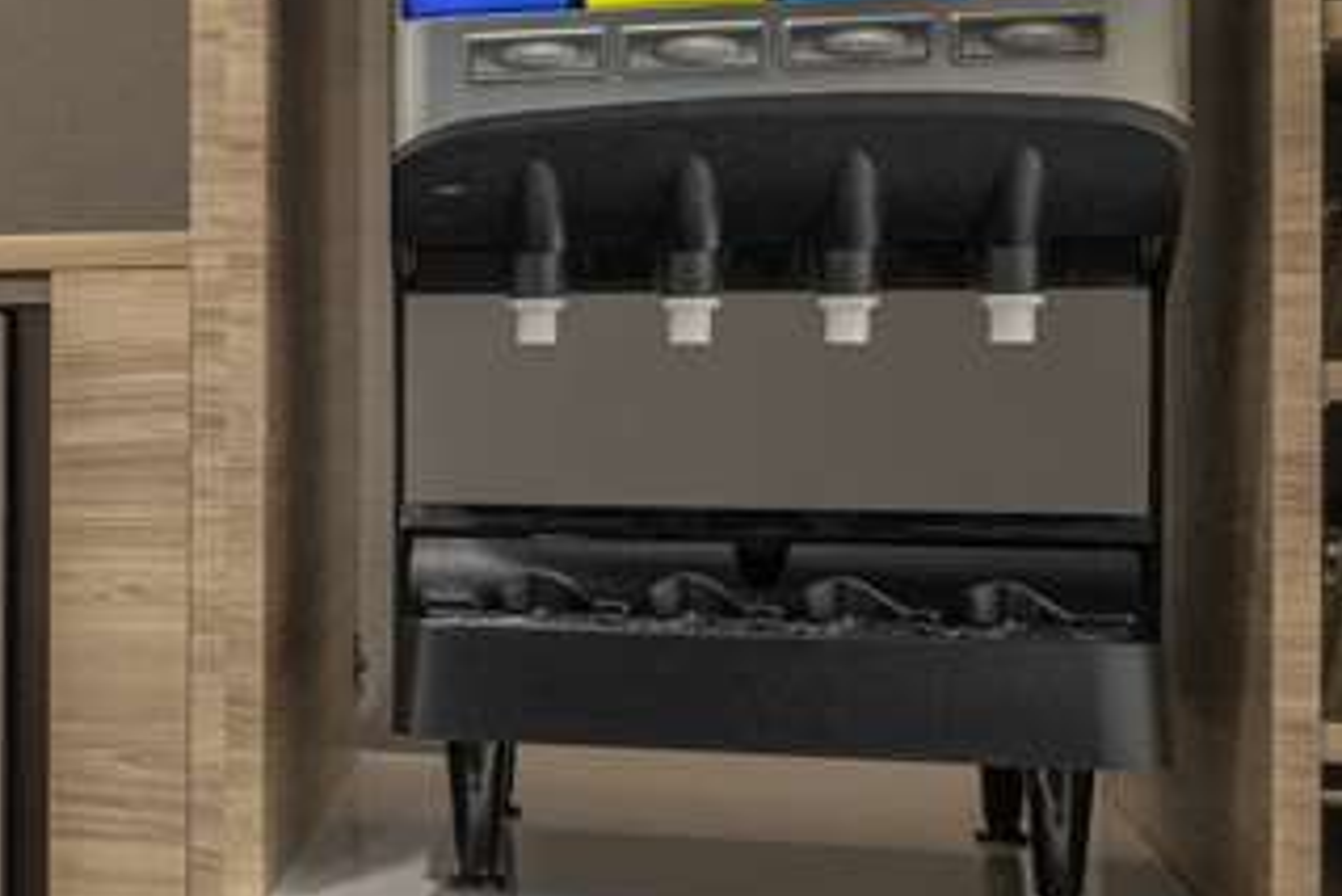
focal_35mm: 94
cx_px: -1641
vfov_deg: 14.6
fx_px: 3506
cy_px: 387
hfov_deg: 15.3
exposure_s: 1/1.67
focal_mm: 20
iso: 400
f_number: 11
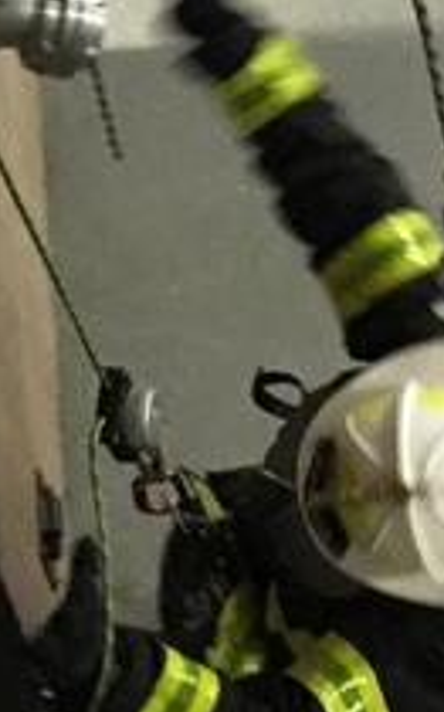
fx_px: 2908
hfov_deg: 8.7
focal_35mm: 150
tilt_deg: -53.1
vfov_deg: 13.6
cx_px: 129
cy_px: -122
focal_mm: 4.15
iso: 320
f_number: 2.2
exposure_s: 1/15
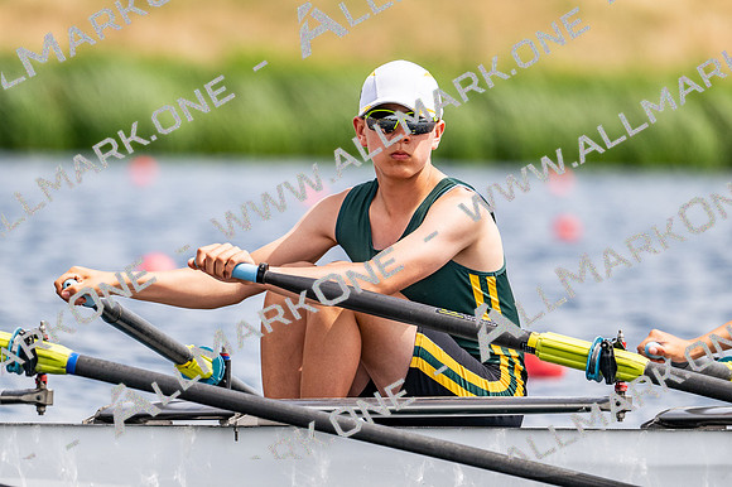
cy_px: 244
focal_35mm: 600
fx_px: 12193
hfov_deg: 3.4
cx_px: 366
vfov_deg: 2.3
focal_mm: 400
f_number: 4.5
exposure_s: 1/2500
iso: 320
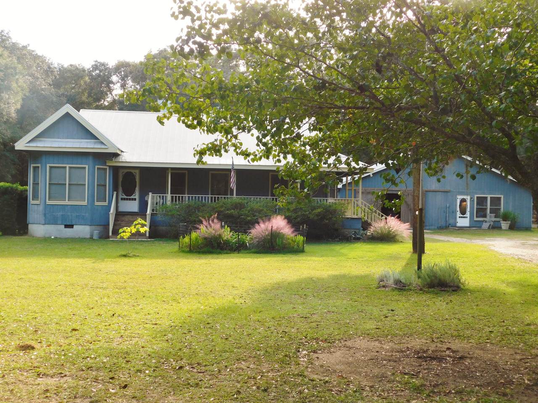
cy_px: 202
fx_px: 699
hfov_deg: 42.1
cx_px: 269
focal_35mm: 45
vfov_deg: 32.2
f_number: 3.7
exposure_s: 1/160
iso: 125
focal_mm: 8
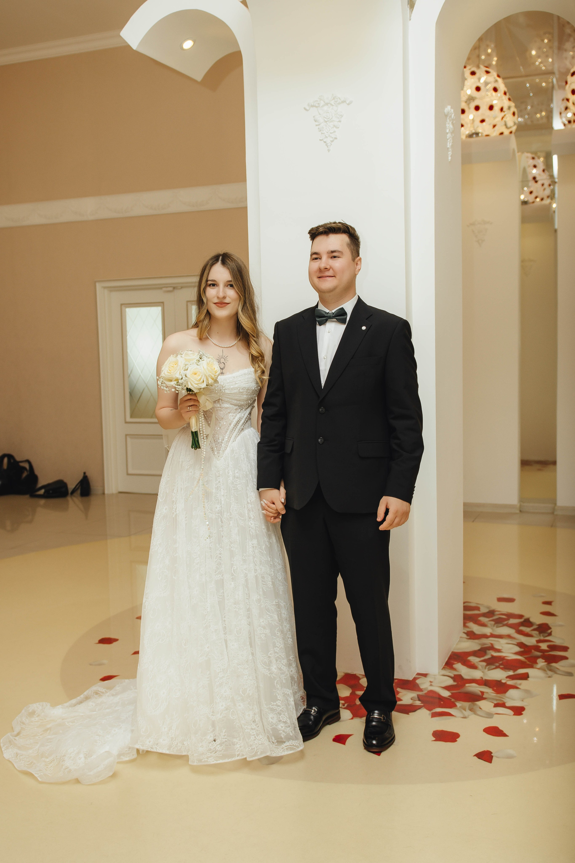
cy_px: 432
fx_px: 862
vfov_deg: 53.1
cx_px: 288
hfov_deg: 36.9
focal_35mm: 36
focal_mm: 24
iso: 100
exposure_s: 1/250
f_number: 2.8
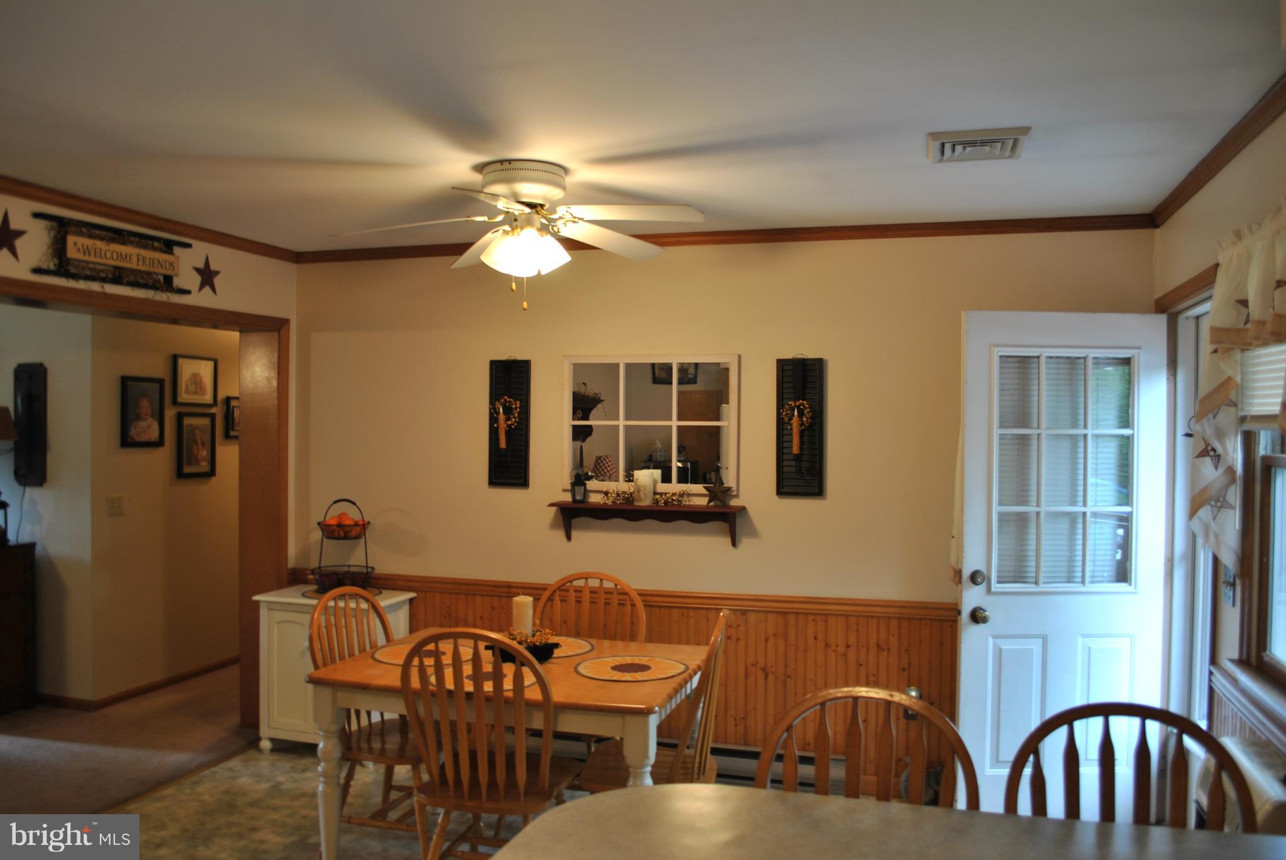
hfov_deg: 67.3
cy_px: 430
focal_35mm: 27
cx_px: 643
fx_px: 965
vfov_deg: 48.0
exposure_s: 1/10
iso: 100
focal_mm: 18
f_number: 3.5
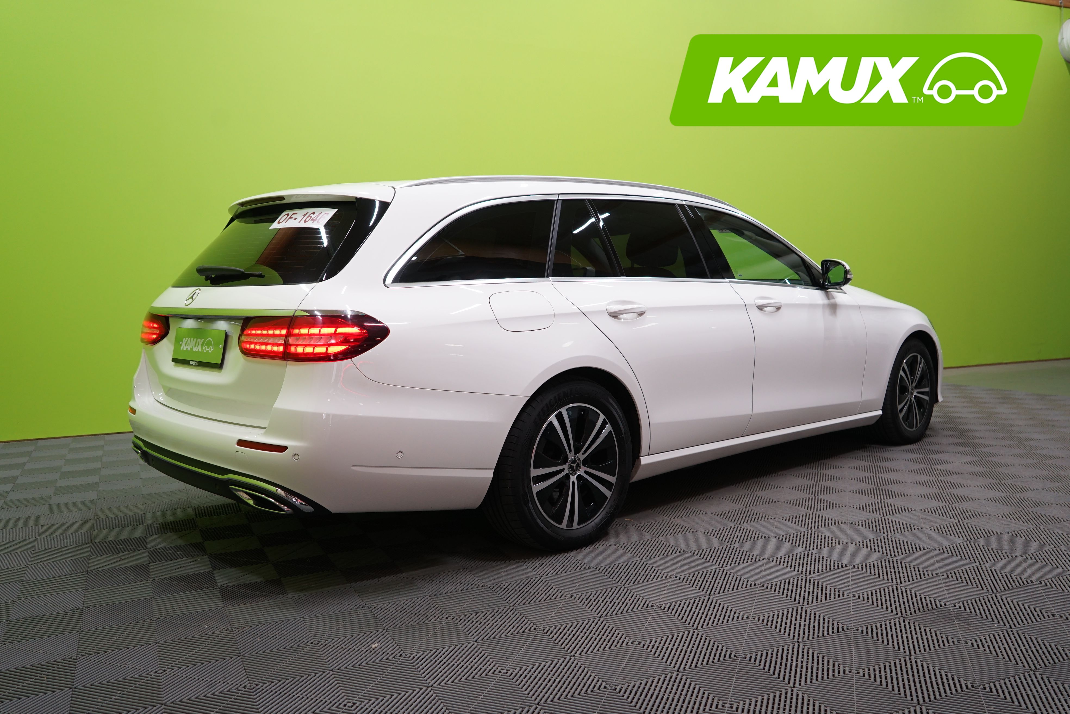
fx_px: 832
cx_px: 535
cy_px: 357
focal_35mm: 28
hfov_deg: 65.5
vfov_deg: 46.4
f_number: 4.5
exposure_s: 1/100
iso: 640
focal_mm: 28
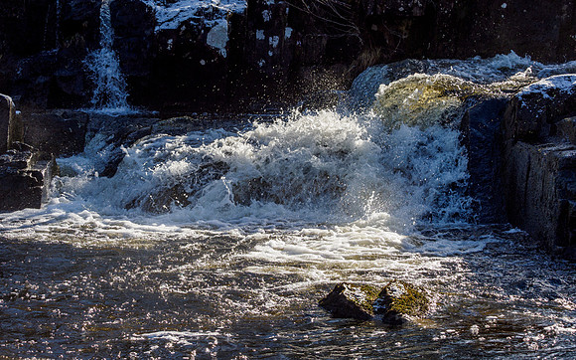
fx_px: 1730
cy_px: 144
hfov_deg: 18.9
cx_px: 288
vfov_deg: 11.9
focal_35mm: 110
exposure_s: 1/320
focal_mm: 52
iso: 200
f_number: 7.1
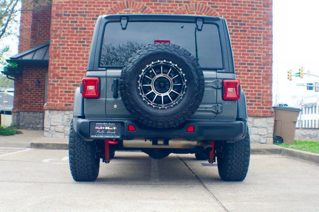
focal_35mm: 75
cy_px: 106
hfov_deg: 27.0
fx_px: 664
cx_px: 160
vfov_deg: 18.1
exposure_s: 1/125
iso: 1000
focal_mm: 50
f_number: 5.6
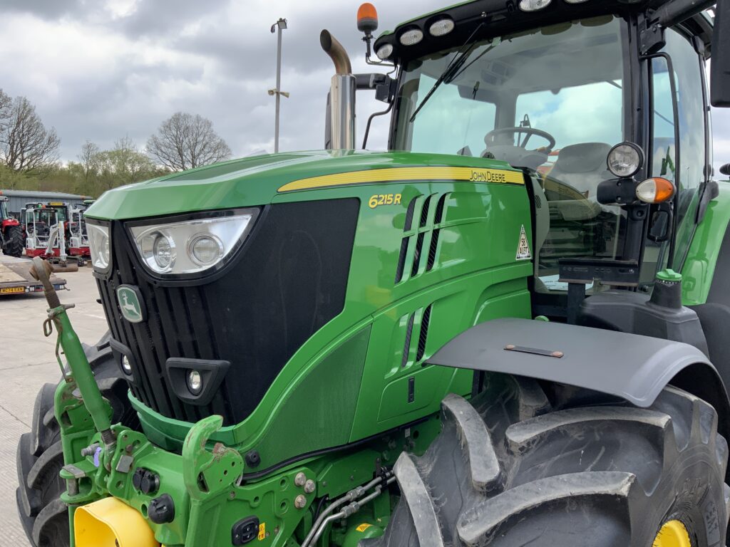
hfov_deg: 61.7
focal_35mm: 29
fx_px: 612
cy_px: 274
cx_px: 365
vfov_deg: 48.2
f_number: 1.8
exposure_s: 1/586
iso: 16
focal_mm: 3
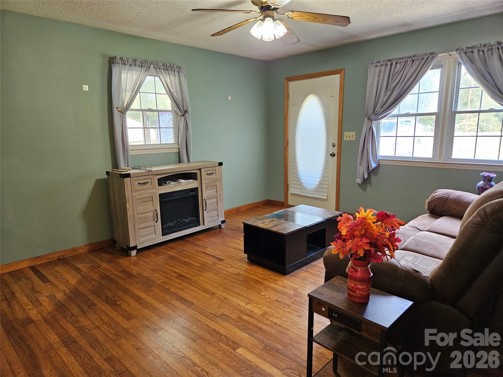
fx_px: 334
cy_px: 188
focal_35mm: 23
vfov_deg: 58.9
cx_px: 252
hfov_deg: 73.9
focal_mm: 5.4
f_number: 1.8
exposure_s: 1/120
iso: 400
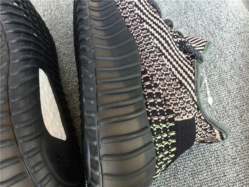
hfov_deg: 58.4
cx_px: 124
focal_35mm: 31
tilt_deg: -63.7
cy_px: 94
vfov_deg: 45.4
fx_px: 223
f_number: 2.4
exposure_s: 1/100
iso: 40
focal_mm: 3.3
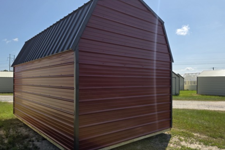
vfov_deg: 47.9
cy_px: 79
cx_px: 99
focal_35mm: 27
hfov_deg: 67.2
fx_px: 169
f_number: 1.7
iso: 80
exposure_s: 1/5958
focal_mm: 6.3
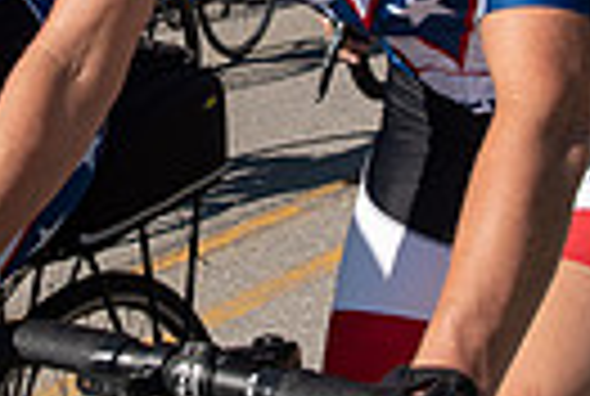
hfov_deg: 15.1
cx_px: 187
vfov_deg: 10.1
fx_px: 2218
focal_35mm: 135
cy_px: -12
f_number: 6.3
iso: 200
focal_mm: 27
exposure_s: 1/640
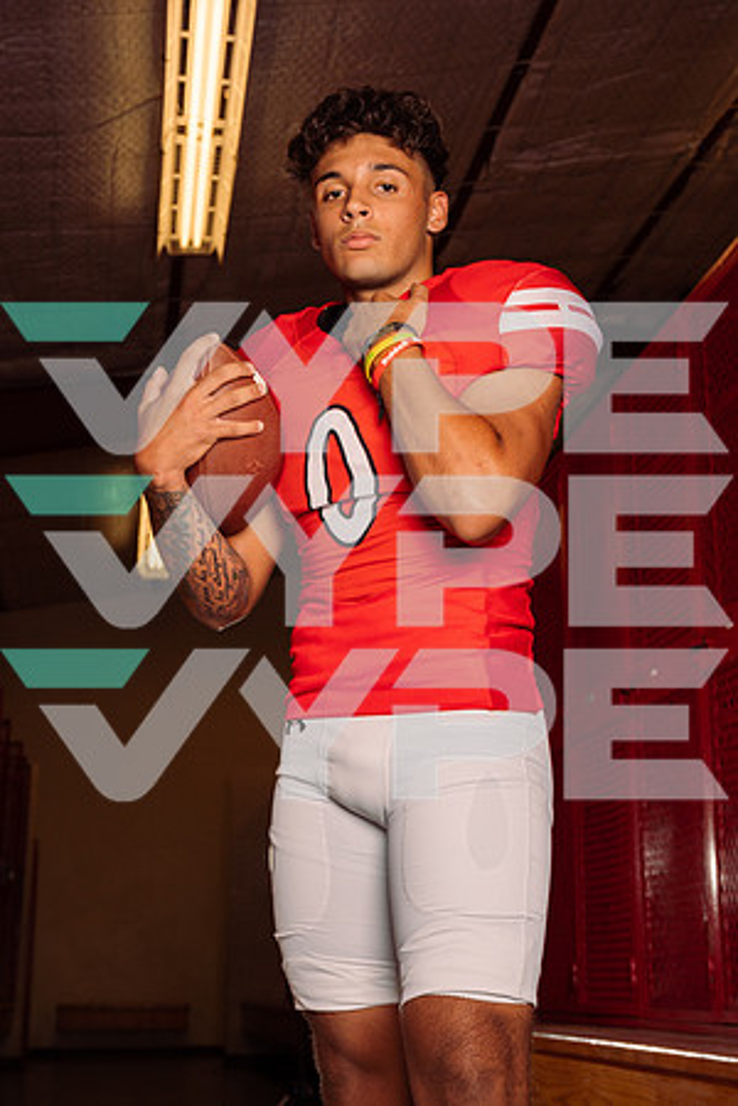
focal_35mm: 56
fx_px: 1722
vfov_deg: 35.6
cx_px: 369
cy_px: 553
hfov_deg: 24.2
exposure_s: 1/200
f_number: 7.1
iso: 320
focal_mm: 56
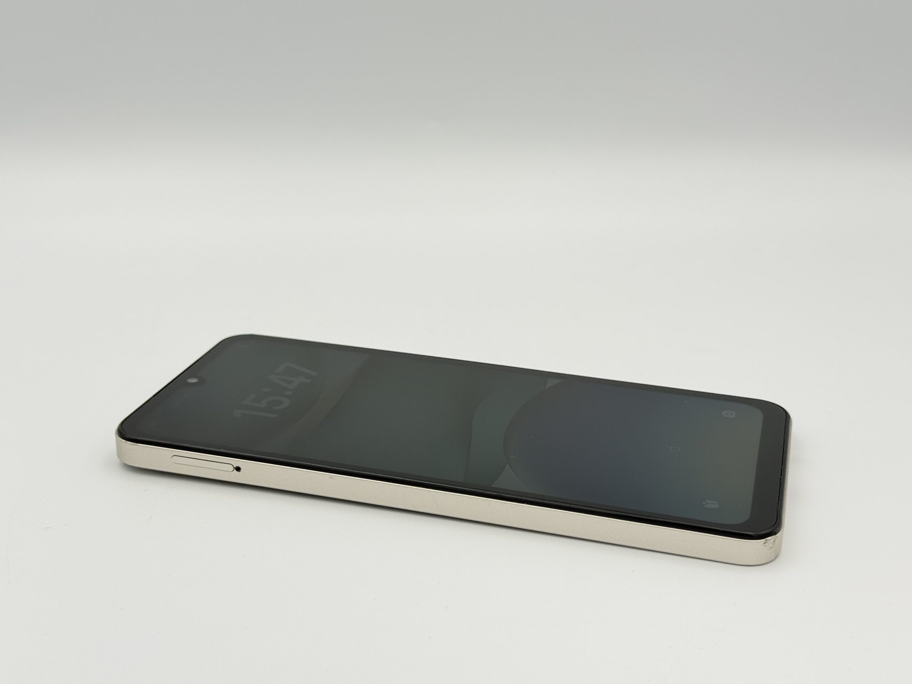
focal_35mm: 48
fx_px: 1265
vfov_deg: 30.3
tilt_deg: -20.8
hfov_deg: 39.7
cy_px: 342
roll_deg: -1.2
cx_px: 456
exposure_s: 1/388
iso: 64
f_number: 1.78
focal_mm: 6.76
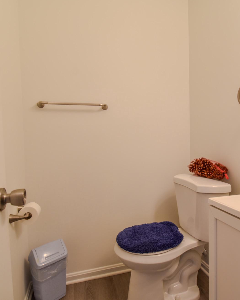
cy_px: 154
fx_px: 195
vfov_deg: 75.0
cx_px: 132
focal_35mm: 22
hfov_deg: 63.0
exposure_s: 1/2
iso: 100
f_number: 8
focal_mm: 10
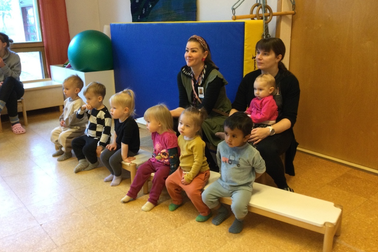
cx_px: 185
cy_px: 113
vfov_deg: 39.9
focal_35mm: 33
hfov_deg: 57.2
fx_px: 347
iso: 125
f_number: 2.4
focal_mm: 3.3
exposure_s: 1/33
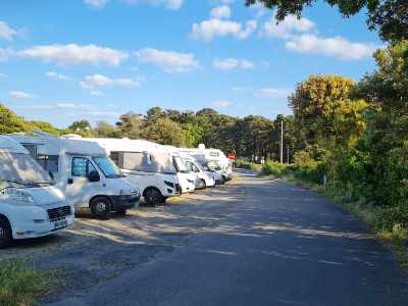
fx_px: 306
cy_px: 153
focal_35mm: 26
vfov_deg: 53.1
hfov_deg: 67.3
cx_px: 204
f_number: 1.8
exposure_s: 1/1268
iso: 50
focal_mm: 5.4
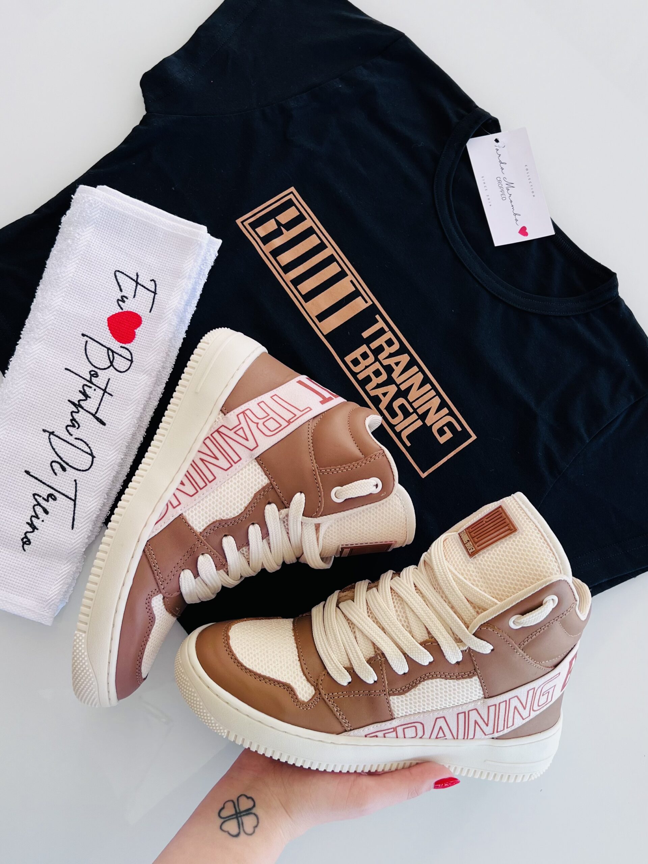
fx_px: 649
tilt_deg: -76.5
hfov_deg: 53.1
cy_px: 432
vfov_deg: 67.3
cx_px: 324
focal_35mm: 26
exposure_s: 1/468
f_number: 1.5
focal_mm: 5.7
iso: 50
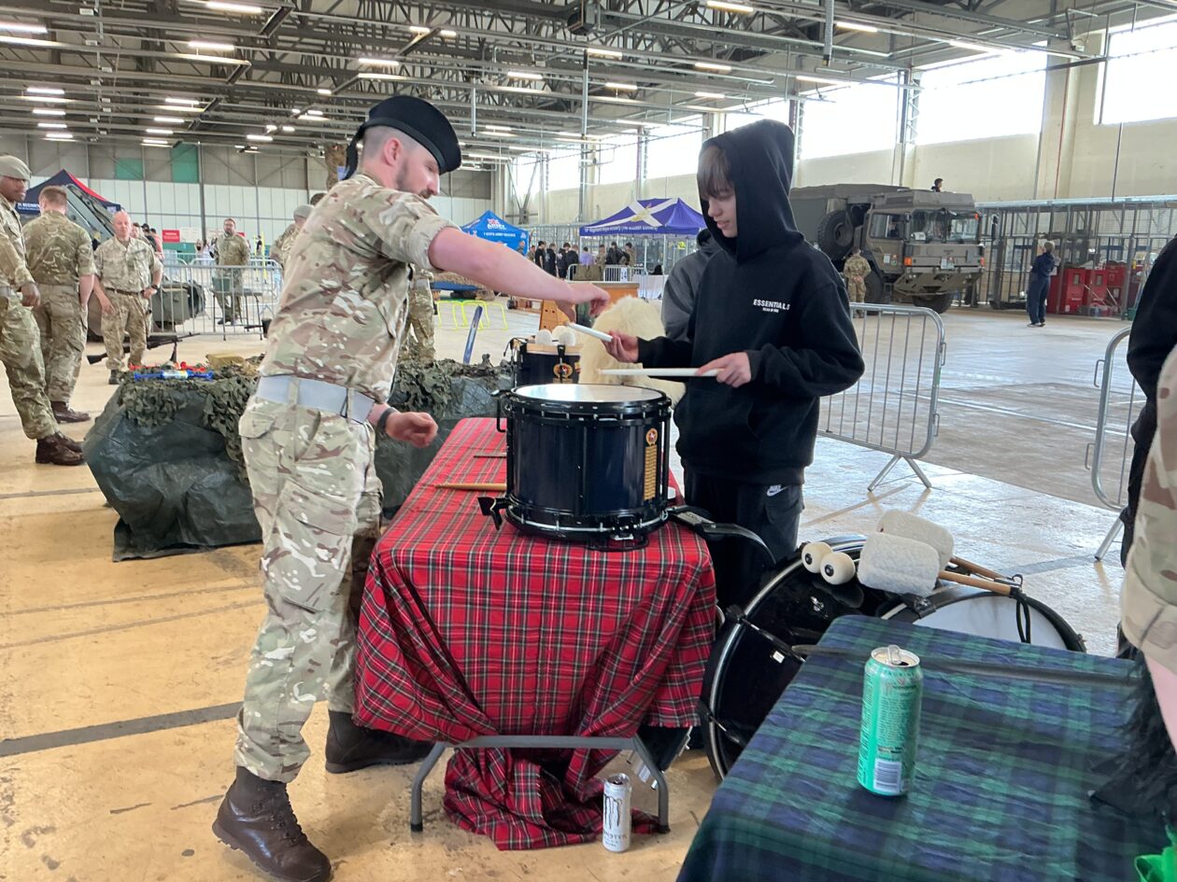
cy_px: 441
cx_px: 588
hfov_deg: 61.7
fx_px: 986
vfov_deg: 48.2
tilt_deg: -12.8
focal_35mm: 29
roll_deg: -2.5
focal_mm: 3
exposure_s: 1/60
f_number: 1.8
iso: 64
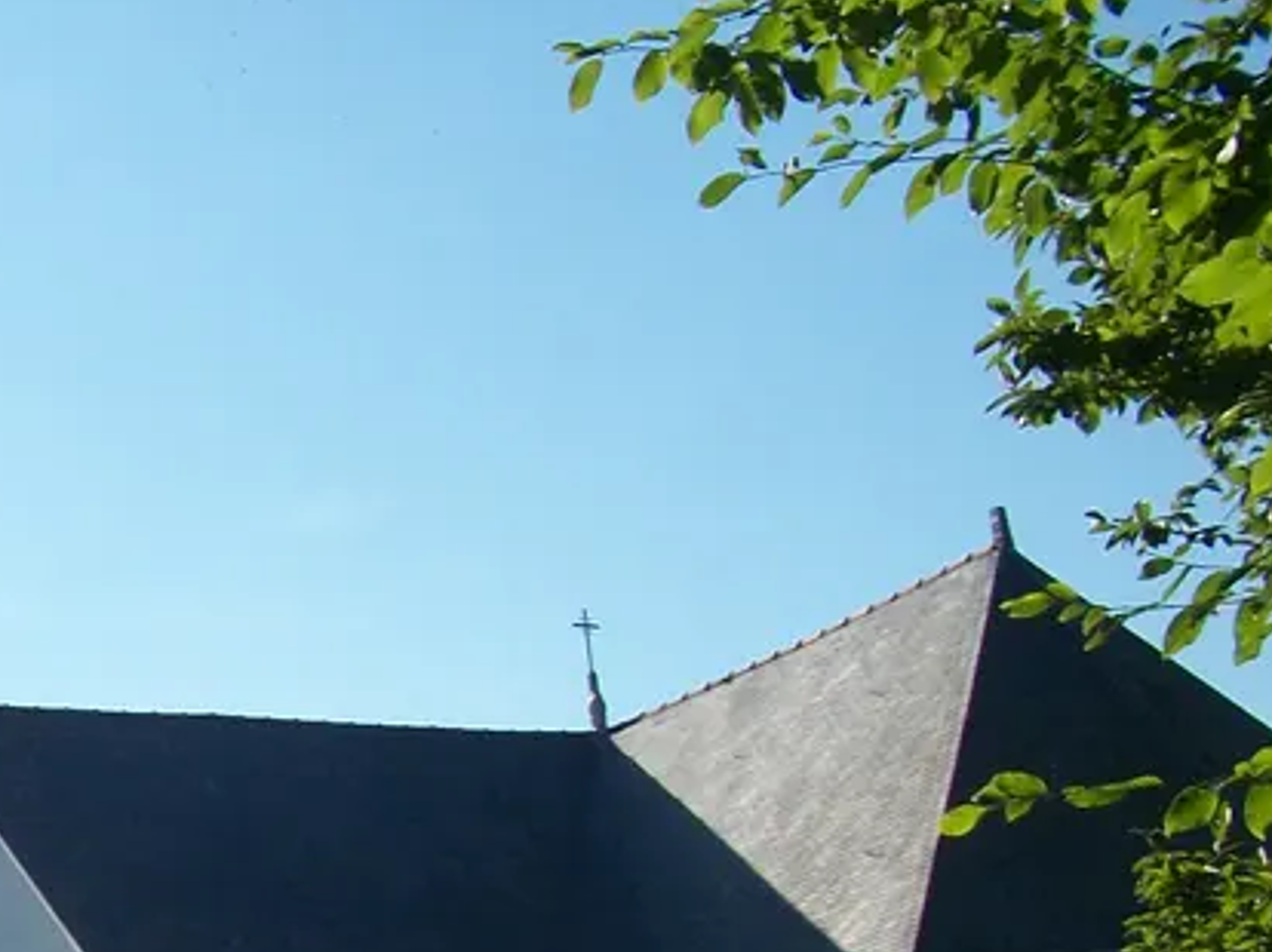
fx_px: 3636
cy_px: 1219
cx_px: -636
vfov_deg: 14.3
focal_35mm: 99
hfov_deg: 17.8
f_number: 8.8
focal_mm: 5.7
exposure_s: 1/160
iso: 80
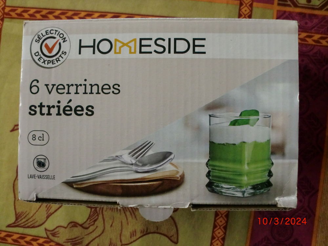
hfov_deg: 52.6
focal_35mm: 35
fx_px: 332
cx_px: 164
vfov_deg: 40.7
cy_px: 123
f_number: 3.1
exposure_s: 1/60
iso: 500
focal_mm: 6.3
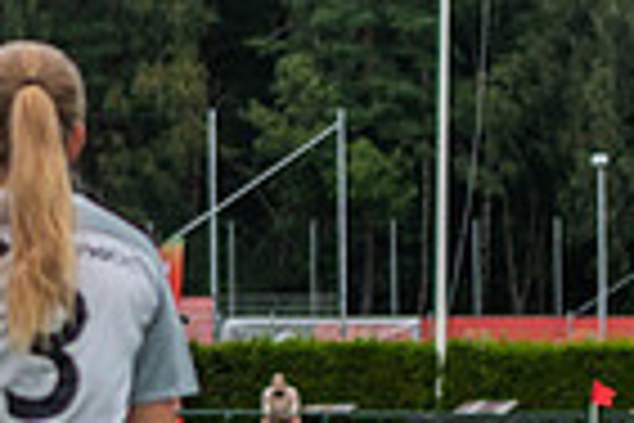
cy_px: 106
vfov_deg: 3.1
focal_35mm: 446
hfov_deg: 4.6
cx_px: -198
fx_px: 7854
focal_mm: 70
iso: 160
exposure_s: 1/1250
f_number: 3.2
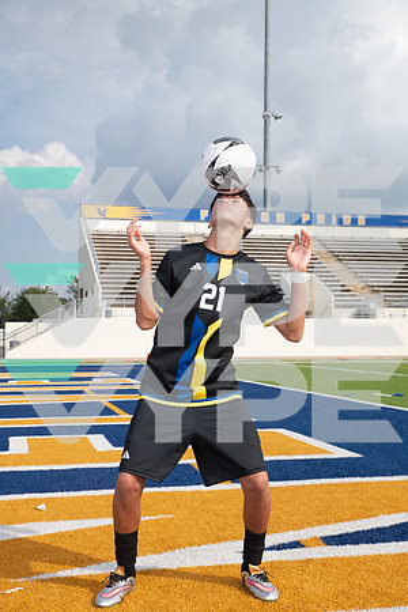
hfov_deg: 28.1
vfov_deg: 41.1
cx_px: 204
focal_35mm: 48
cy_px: 306
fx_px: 816
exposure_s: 1/400
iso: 100
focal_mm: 48
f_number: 7.1
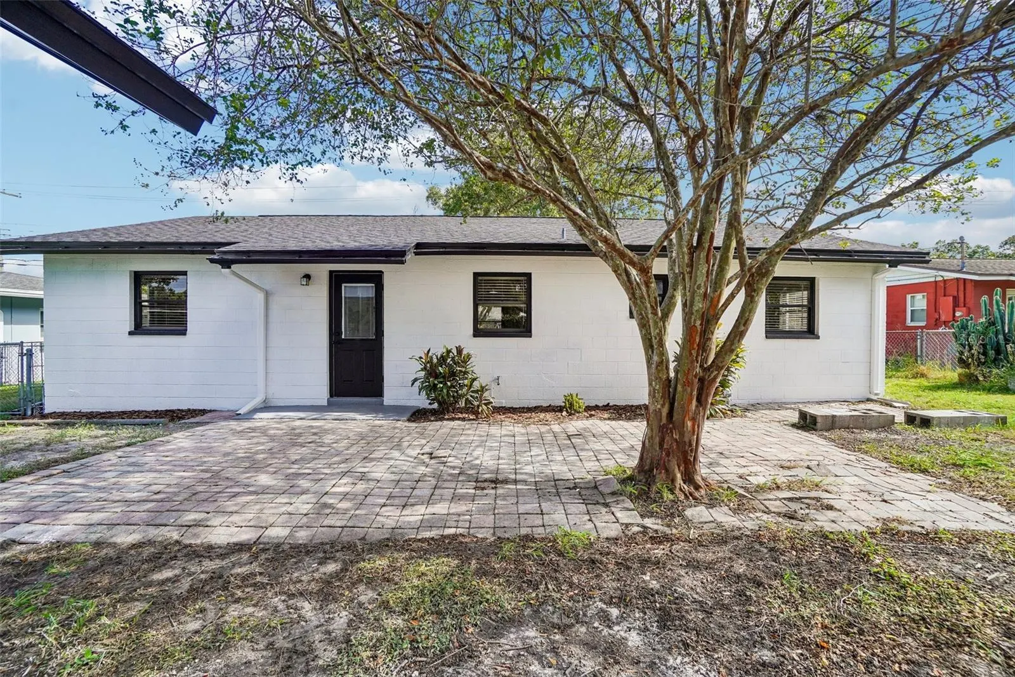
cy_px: 338
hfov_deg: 100.4
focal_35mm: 15
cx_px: 508
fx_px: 423
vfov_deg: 77.3
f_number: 8
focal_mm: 10
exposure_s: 1/90
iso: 100
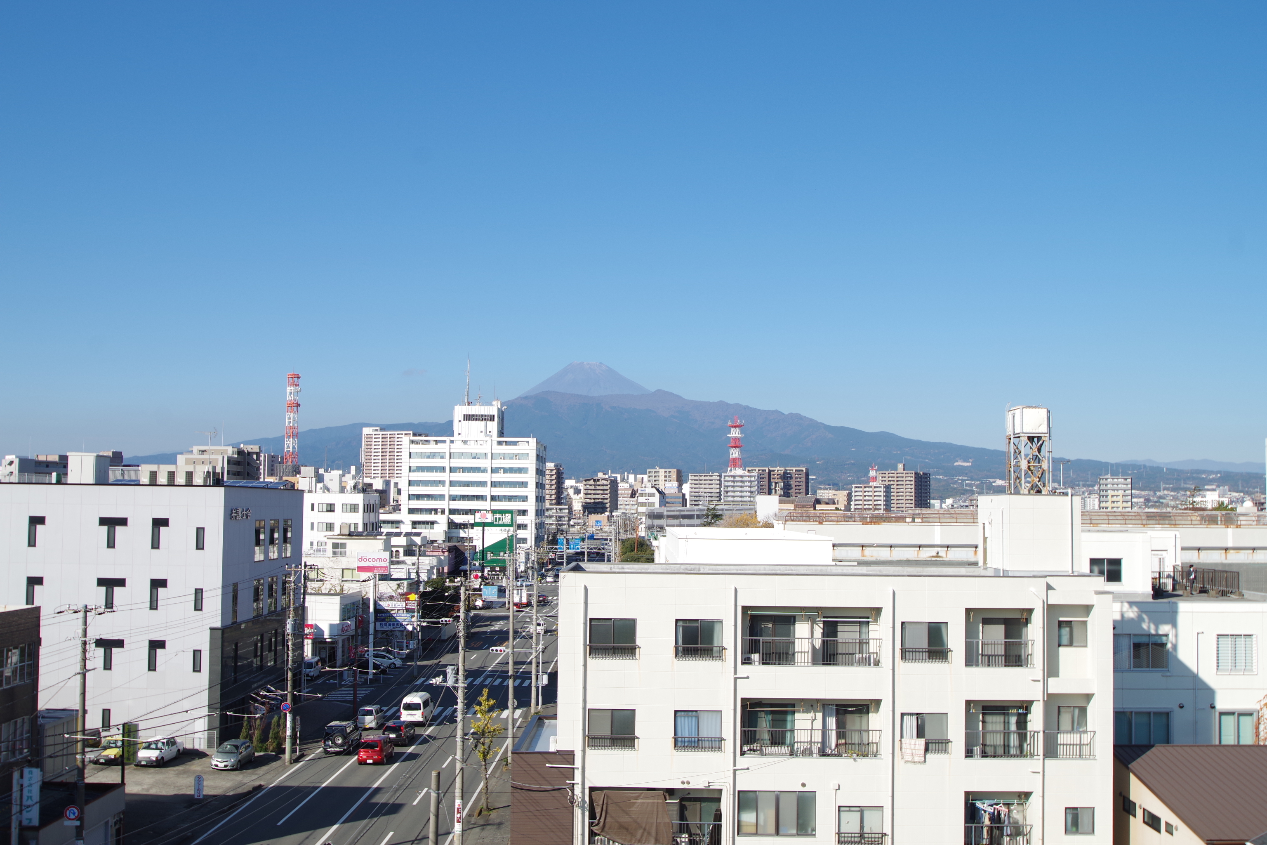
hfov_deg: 53.1
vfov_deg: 36.9
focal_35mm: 36
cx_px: 634
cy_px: 422
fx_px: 1267
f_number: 9
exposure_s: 1/250
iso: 100
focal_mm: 24
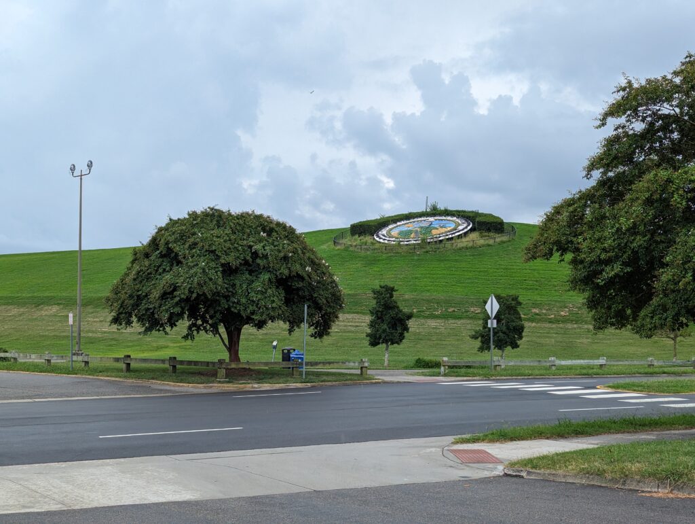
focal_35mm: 48
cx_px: 348
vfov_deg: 30.3
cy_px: 262
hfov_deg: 39.6
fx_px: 965
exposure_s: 1/703
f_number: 1.85
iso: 46
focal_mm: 6.81
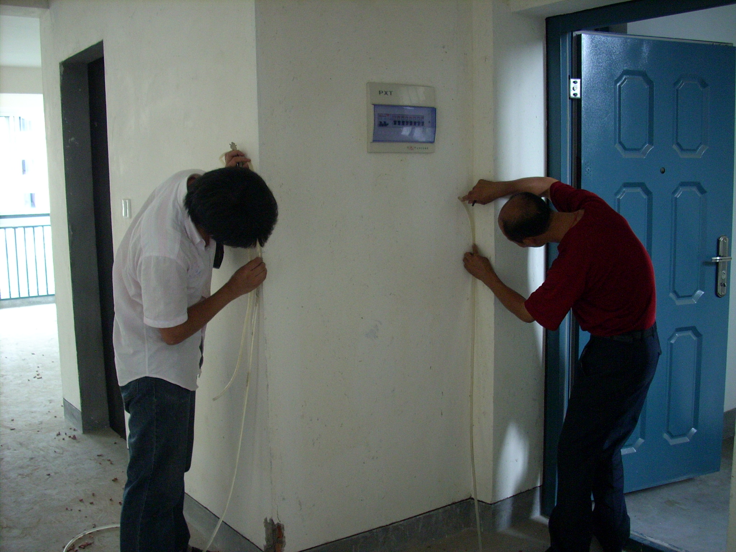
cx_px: 368
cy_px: 276
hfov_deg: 50.1
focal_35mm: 37
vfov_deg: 38.7
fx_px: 787
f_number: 2.8
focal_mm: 6.2
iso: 200
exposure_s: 1/27.5
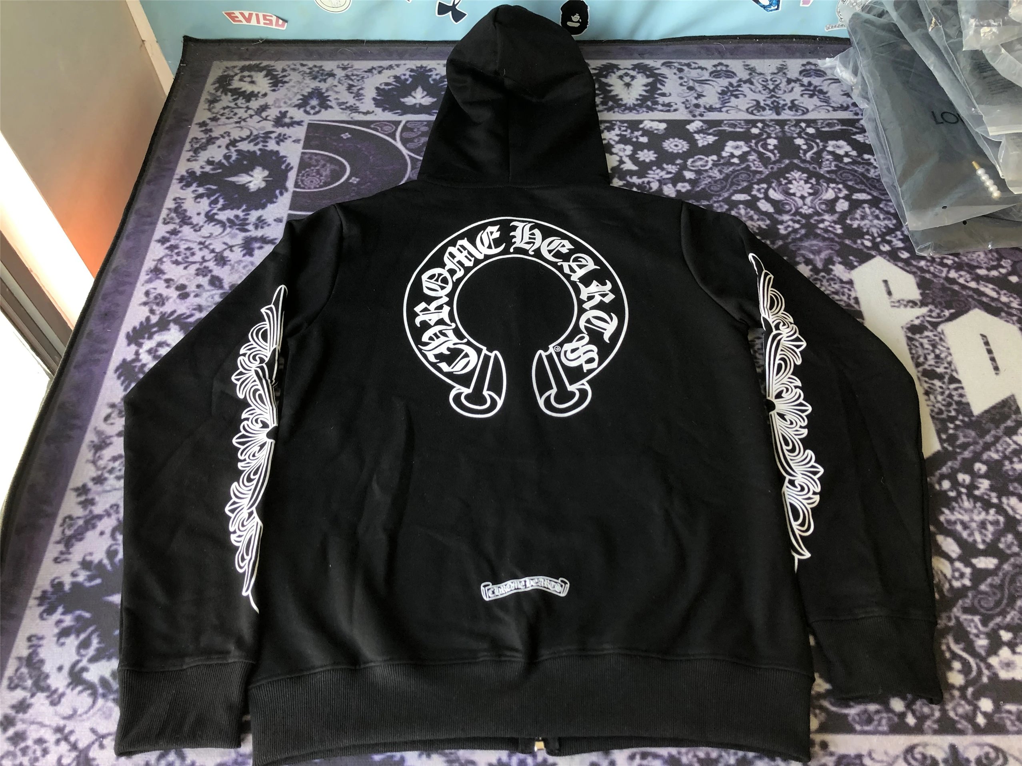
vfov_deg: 49.7
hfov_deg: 63.4
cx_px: 511
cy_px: 383
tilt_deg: -56.0
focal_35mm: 28
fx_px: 827
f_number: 1.8
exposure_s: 1/30
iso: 25
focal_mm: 4
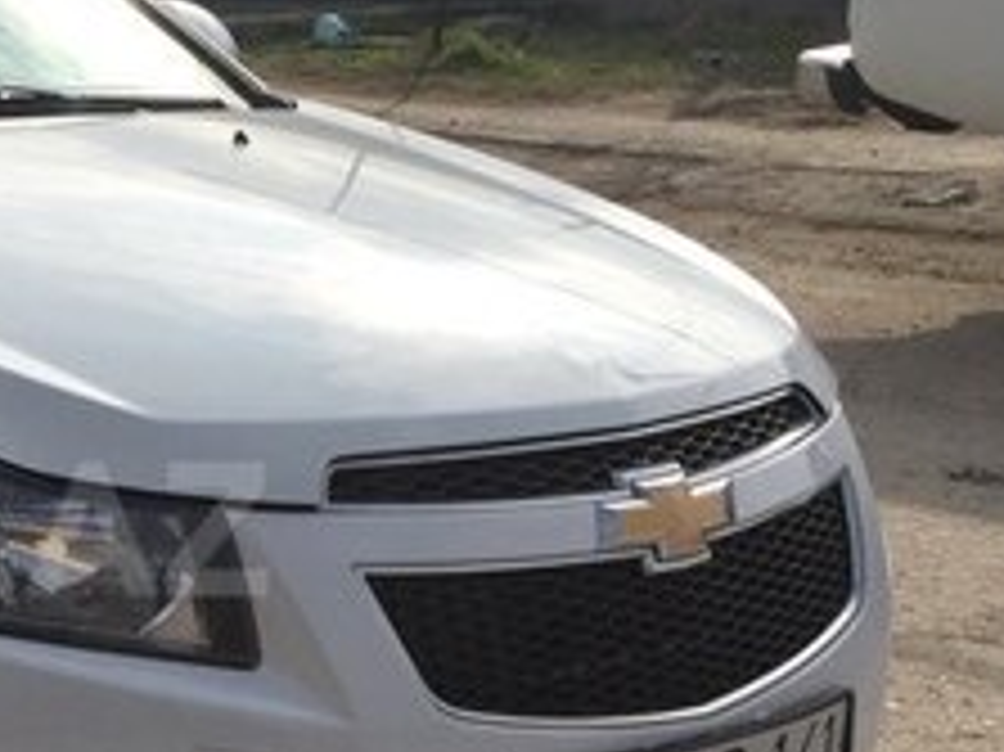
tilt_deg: -14.4
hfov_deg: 21.2
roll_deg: +0.0
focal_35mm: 86
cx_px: -194
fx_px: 2493
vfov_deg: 17.1
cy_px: 529
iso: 32
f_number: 2.2
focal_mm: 4.15
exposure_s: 1/3300
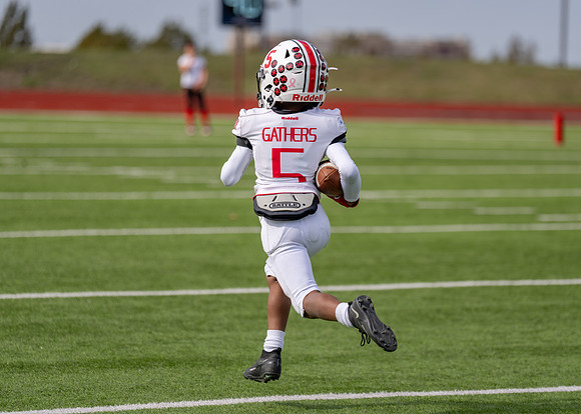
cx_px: 297
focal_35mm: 175
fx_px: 2881
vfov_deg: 8.2
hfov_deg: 11.5
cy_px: 219
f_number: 2.8
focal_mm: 148
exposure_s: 1/3200
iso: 160
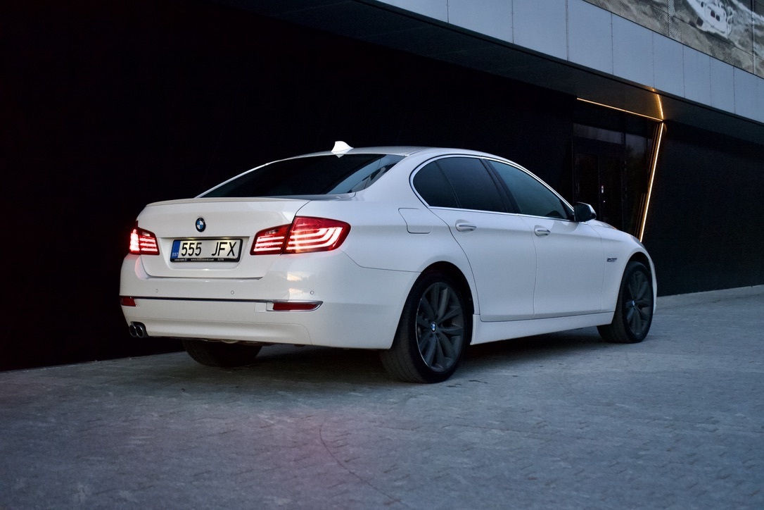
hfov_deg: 39.6
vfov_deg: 27.0
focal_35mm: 50
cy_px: 255
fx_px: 1061
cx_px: 382
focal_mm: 50
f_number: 4.5
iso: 4000
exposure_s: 1/160
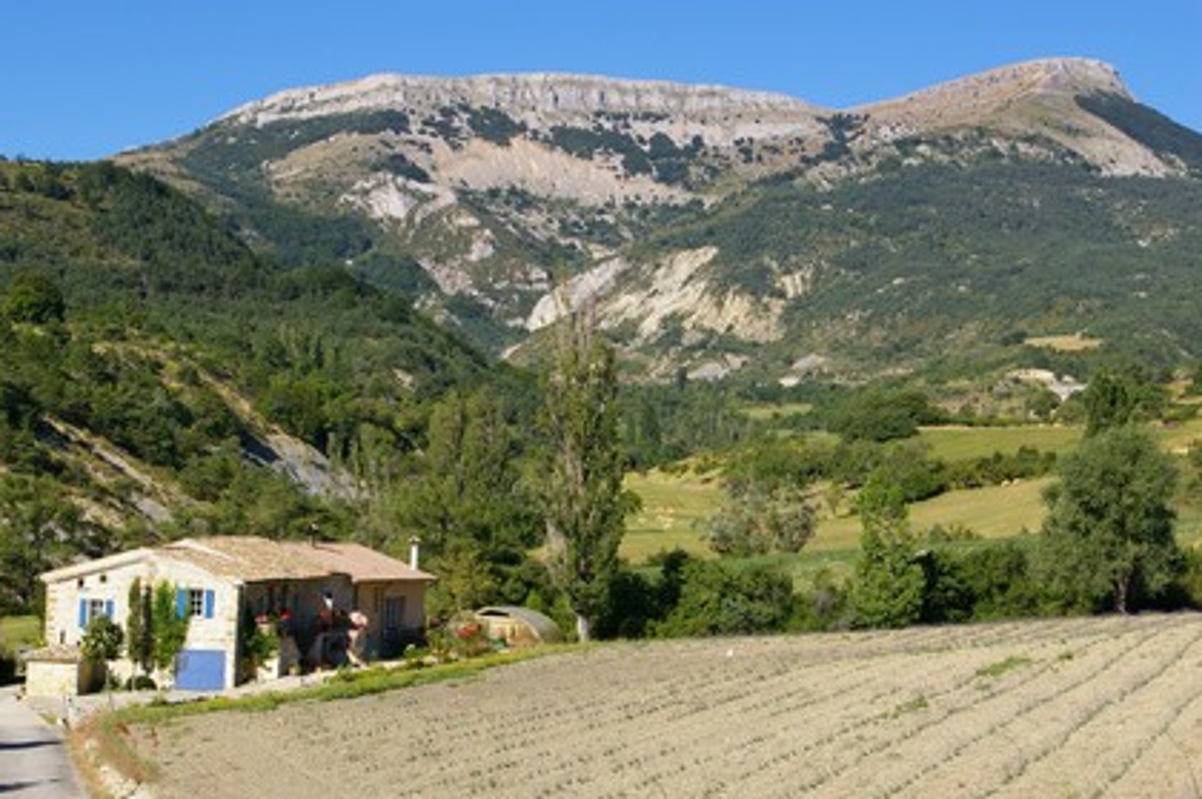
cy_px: 405
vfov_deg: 22.2
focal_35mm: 61
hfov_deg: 32.9
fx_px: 2034
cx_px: 564
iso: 200
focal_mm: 38
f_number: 9.5
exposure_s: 1/250
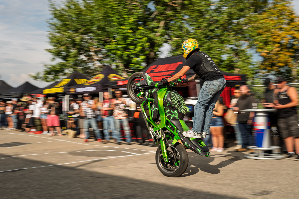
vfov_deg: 31.7
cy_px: 81
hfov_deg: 46.1
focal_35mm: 42
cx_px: 130
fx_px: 351
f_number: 13
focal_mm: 35
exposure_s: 1/80
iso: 100
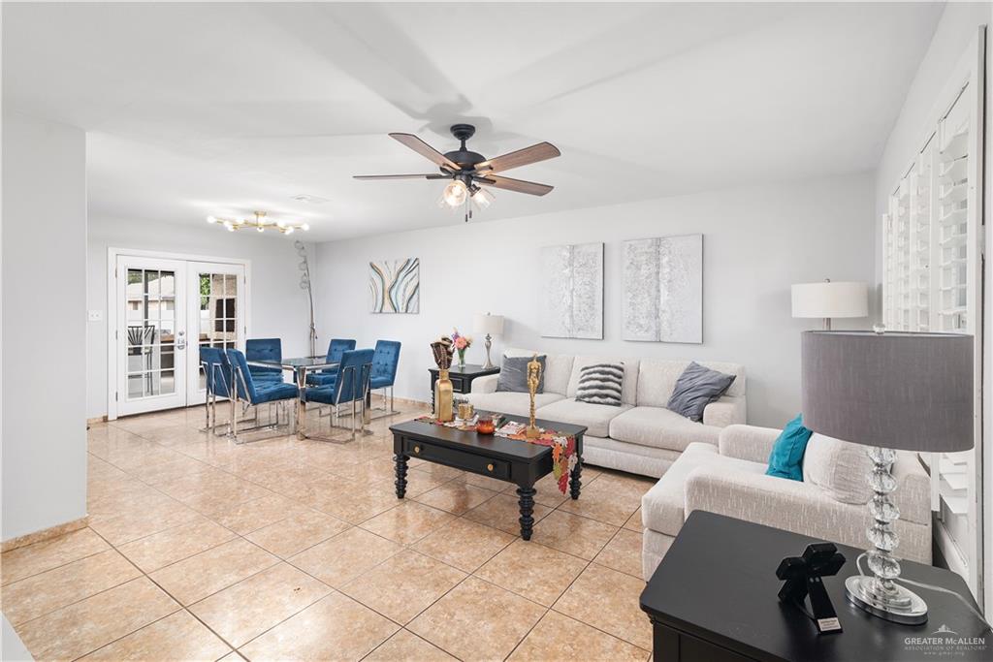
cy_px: 331
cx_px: 496
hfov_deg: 96.7
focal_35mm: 16
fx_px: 441
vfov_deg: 73.8
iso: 100
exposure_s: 1/2
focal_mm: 16
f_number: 7.1
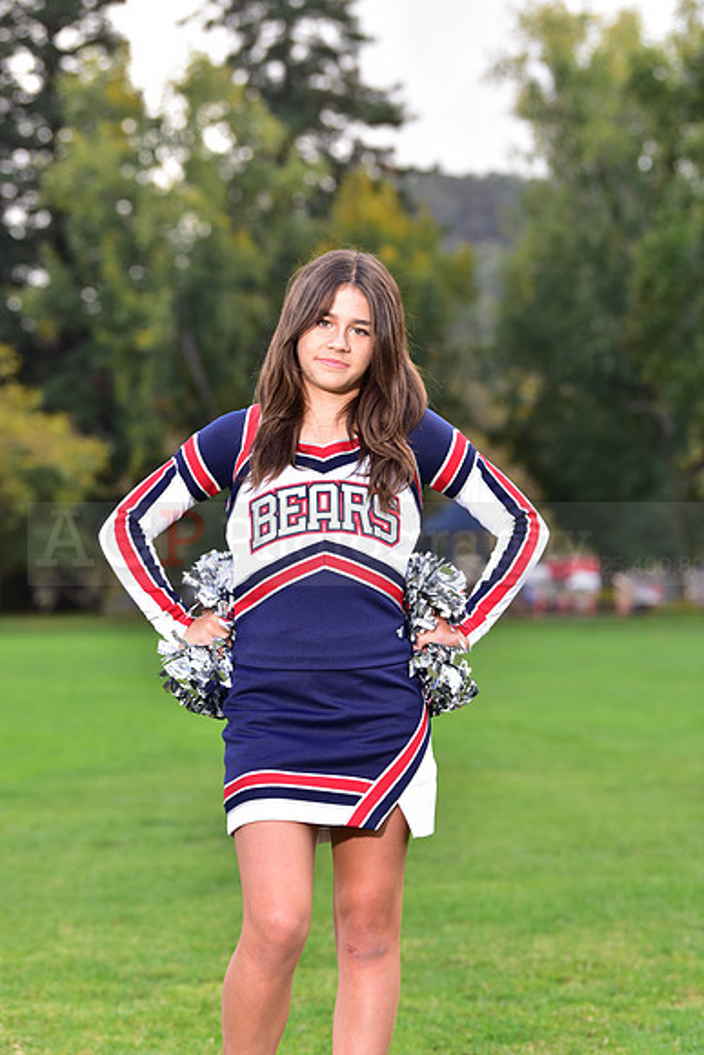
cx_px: 352
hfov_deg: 12.5
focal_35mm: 110
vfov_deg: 18.6
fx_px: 3224
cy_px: 528
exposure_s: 1/250
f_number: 4.5
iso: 320
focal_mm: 110
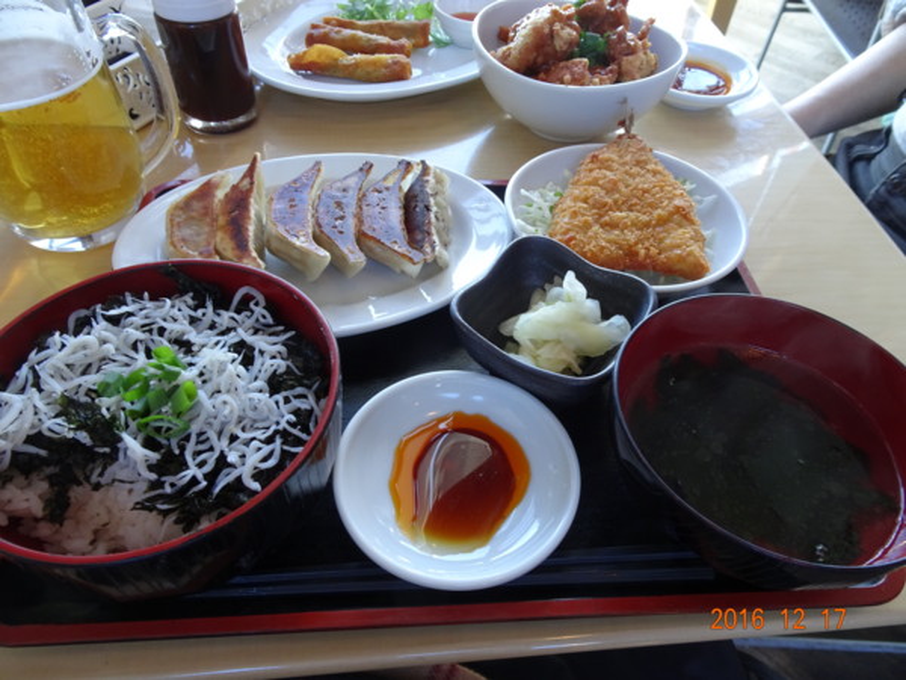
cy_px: 340
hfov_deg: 71.6
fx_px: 628
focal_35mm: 24
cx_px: 453
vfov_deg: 56.8
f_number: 3.5
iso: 160
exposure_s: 1/30
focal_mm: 4.1
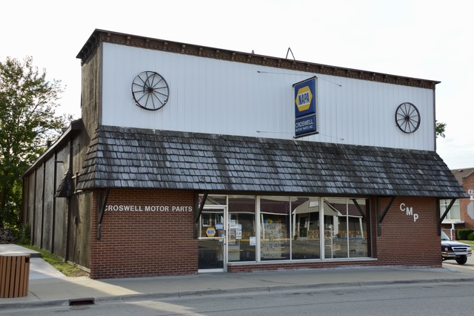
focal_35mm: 45
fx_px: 592
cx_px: 237
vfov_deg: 29.8
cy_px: 158
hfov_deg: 43.6
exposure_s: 1/160
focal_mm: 30
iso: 100
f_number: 6.3
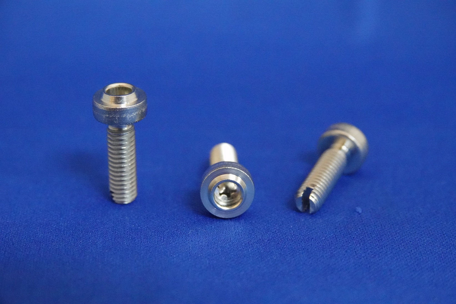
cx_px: 228
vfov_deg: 16.5
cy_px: 152
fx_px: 1051
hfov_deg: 24.5
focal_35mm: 83
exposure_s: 1/100
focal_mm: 30.5
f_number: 3.5
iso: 4000
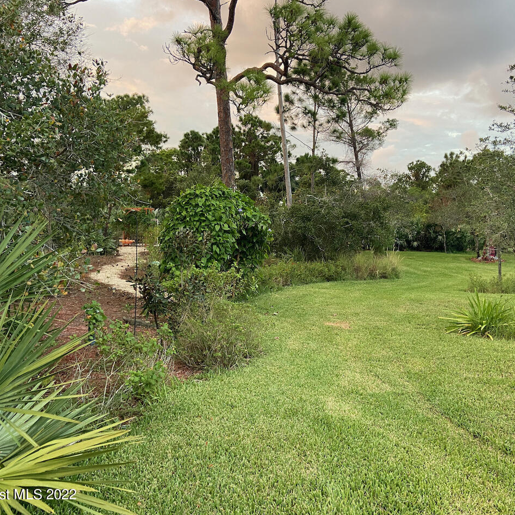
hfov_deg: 52.5
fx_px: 522
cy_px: 257
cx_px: 275
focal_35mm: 31
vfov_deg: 52.5
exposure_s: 1/94
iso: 125
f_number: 1.8
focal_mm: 4.2
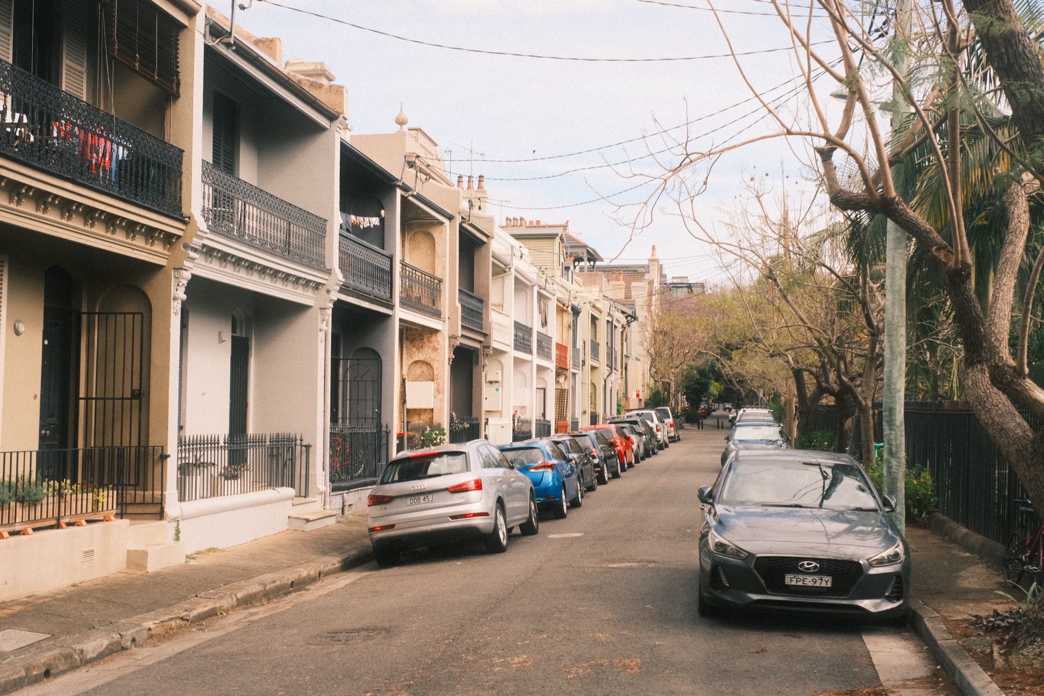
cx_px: 522
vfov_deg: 31.9
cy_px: 348
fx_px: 1218
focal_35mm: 42
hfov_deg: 46.4
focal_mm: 28
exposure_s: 1/4000
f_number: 4.5
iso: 2000
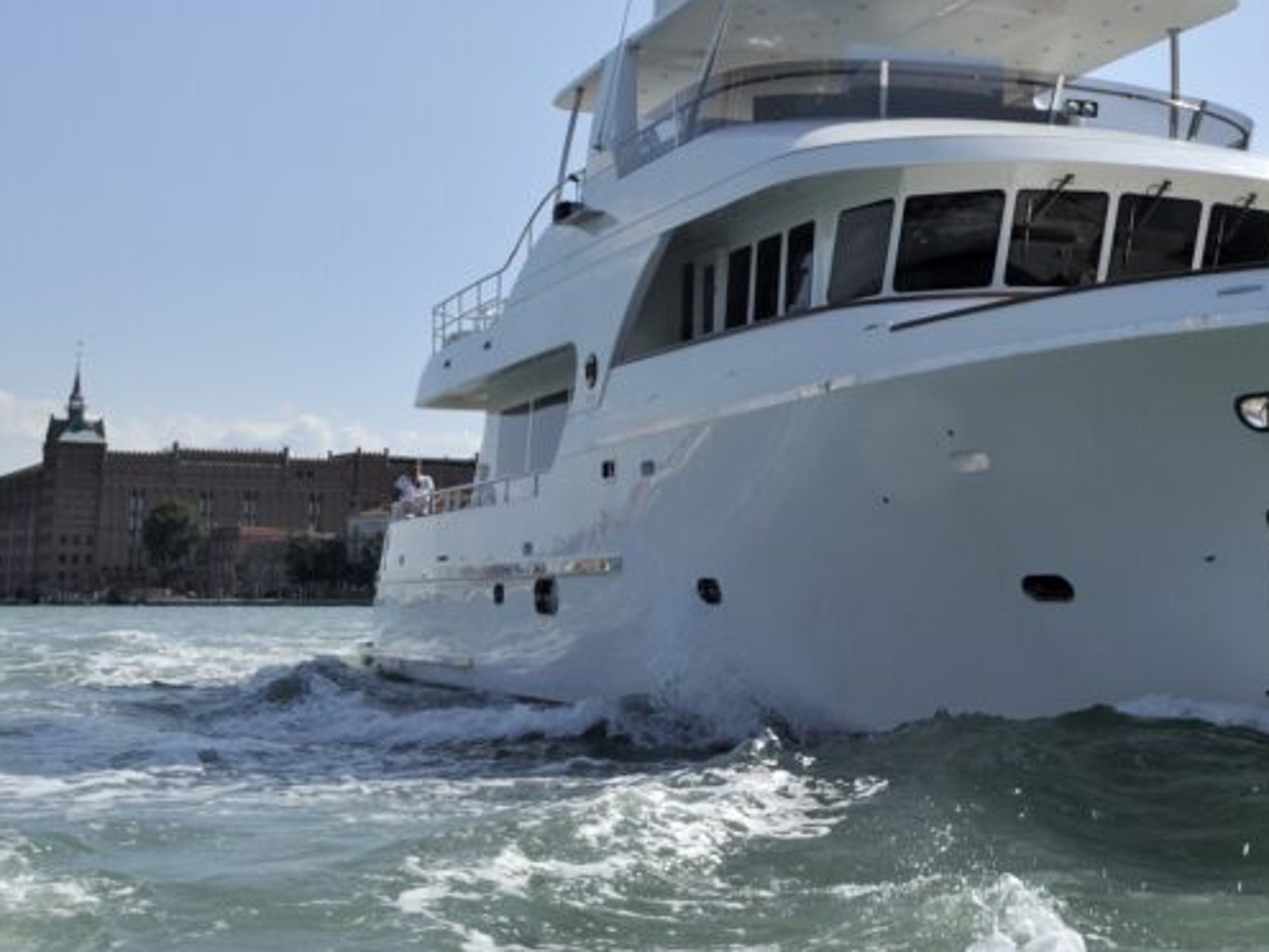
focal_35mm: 58
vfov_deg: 25.1
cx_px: 893
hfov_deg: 32.8
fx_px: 2126
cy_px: 302
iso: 200
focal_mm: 26
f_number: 13
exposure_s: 1/320
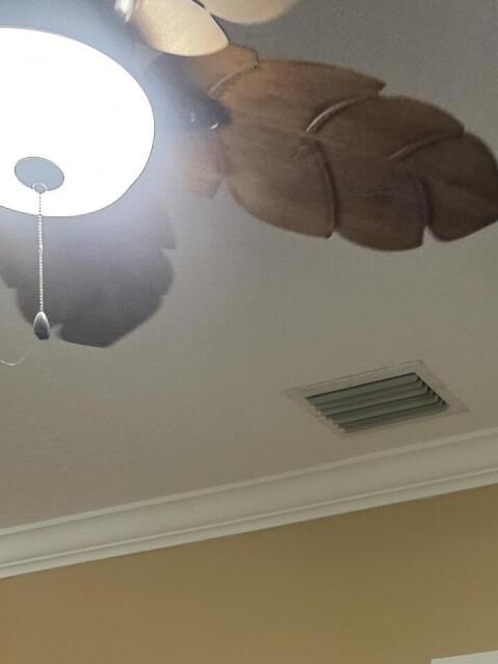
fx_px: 1382
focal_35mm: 72
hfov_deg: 19.5
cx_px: 563
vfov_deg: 22.6
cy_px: 973
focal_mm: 6.3
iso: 320
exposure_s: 1/120
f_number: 1.7
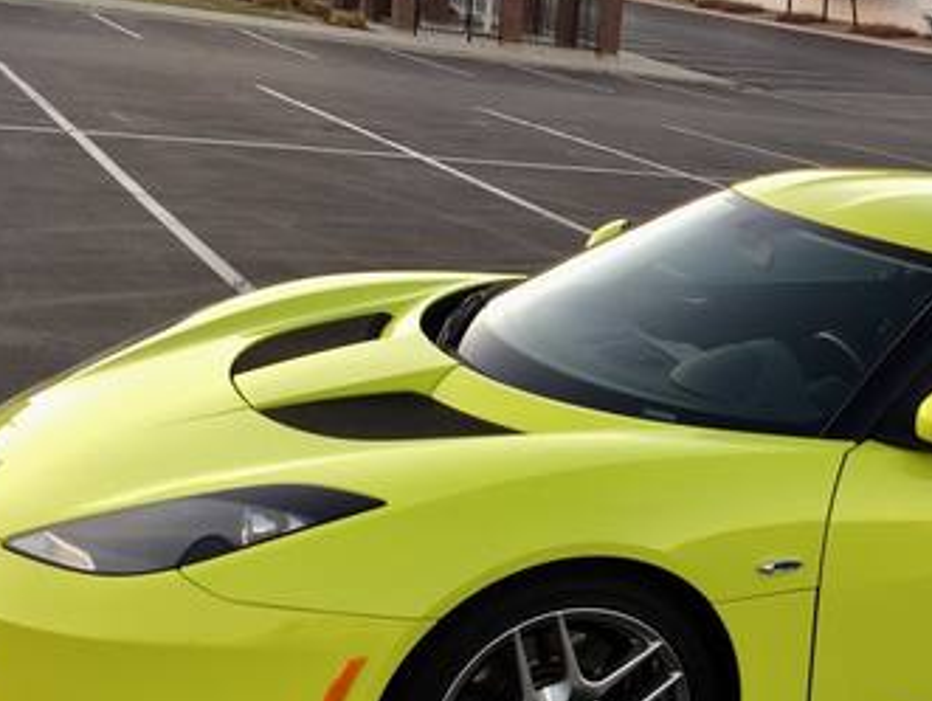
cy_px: 498
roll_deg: -8.4
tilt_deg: -17.0
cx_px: 774
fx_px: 1509
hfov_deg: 33.1
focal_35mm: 56
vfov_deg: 25.9
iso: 50
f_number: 2.2
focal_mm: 4.15
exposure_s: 1/120
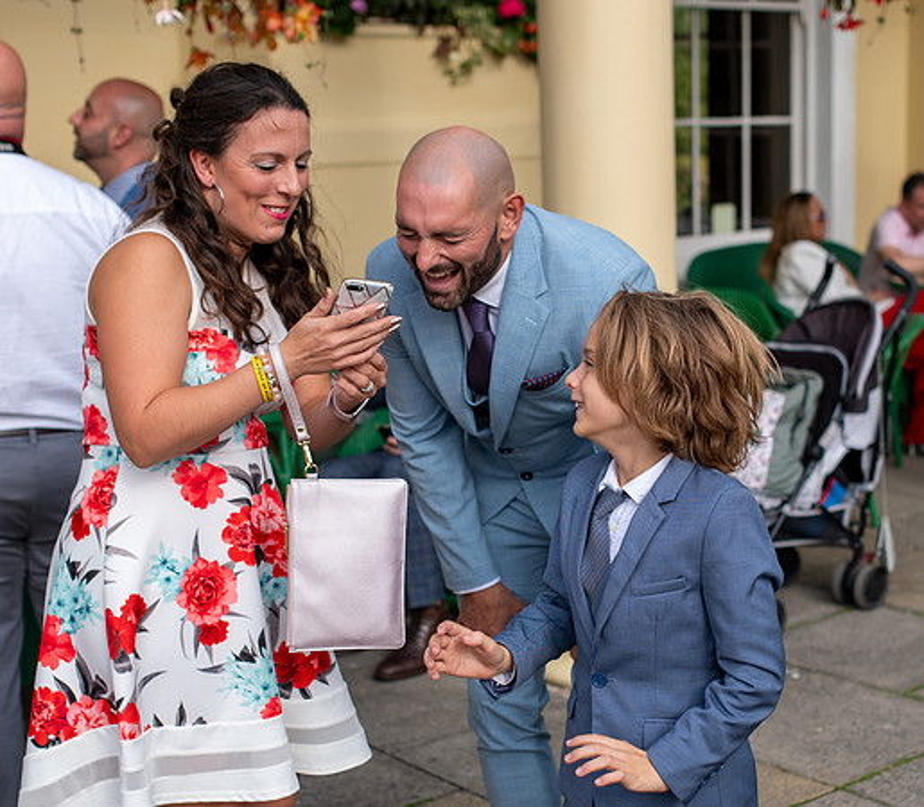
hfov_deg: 29.2
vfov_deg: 25.8
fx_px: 1764
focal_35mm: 62
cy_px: 454
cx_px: 598
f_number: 2.5
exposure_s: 1/1600
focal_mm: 35
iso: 125
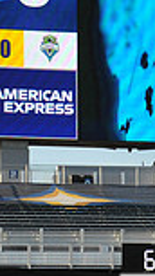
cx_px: 247
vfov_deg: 5.2
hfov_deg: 2.9
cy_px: 27
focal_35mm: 418
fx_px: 3056
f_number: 16
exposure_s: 1/1000
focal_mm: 105
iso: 1600
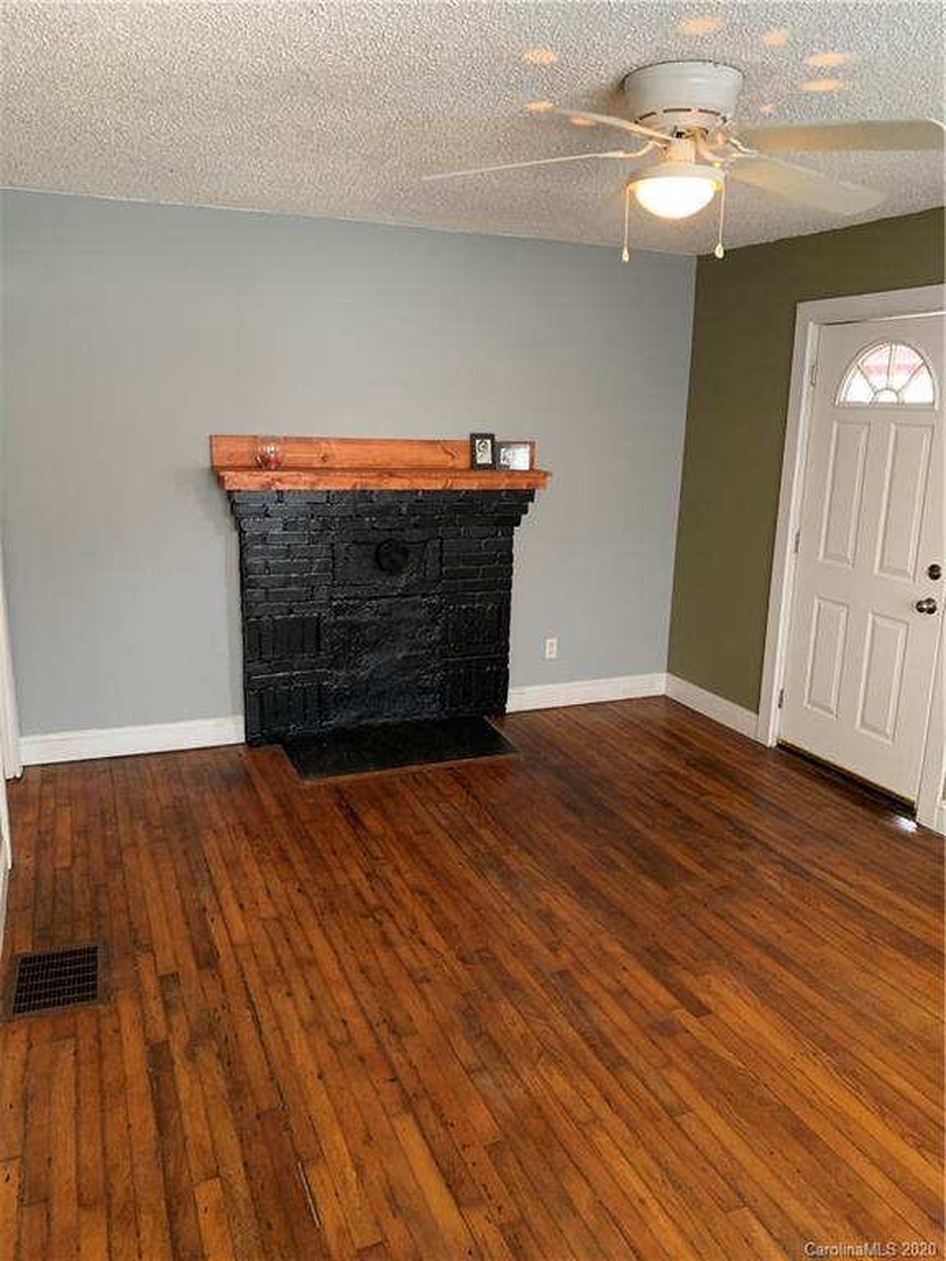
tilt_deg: -12.5
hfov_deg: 53.1
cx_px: 473
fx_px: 947
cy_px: 630
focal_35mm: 26
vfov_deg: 67.3
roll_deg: -0.1
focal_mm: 4.25
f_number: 1.8
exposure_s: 1/40
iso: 320
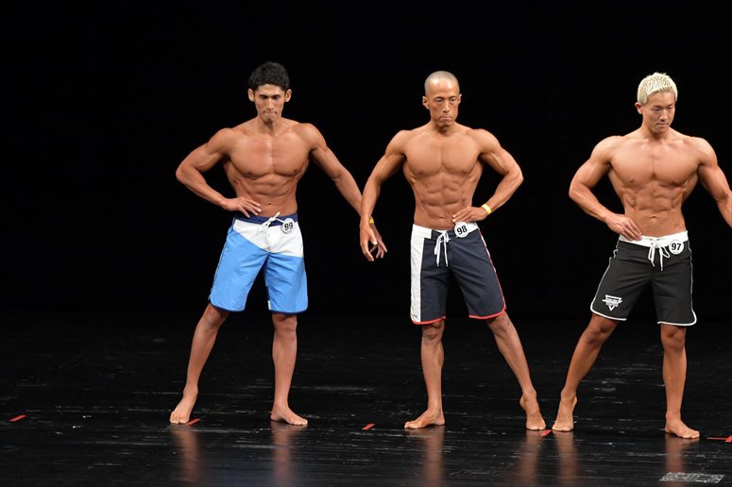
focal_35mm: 225
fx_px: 4573
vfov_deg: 6.1
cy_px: 244
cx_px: 366
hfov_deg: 9.2
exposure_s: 1/400
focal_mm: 150
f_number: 5.6
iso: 3200
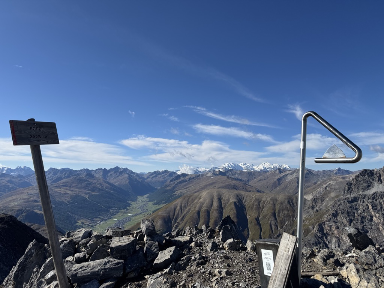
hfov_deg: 71.6
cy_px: 144
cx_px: 192
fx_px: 266
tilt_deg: +5.7
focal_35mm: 24
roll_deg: -0.1
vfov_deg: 56.8
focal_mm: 6.76
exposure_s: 1/6410
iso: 80
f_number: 1.78
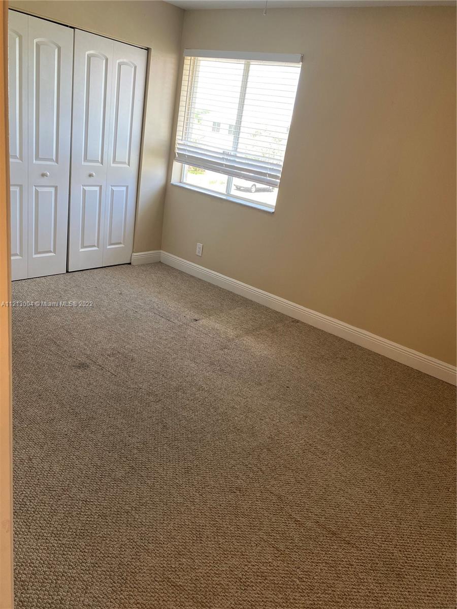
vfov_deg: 67.3
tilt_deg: -19.2
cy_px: 304
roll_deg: -9.9
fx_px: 458
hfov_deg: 53.1
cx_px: 228
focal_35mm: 26
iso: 80
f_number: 1.8
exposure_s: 1/60
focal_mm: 4.25
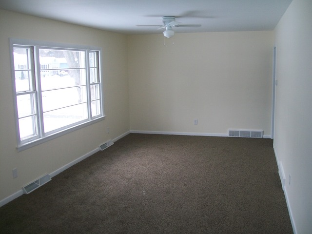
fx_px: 324
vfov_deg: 39.7
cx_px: 156
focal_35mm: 36
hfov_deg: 51.4
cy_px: 117
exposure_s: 1/125
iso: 80
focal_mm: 6
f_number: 2.7
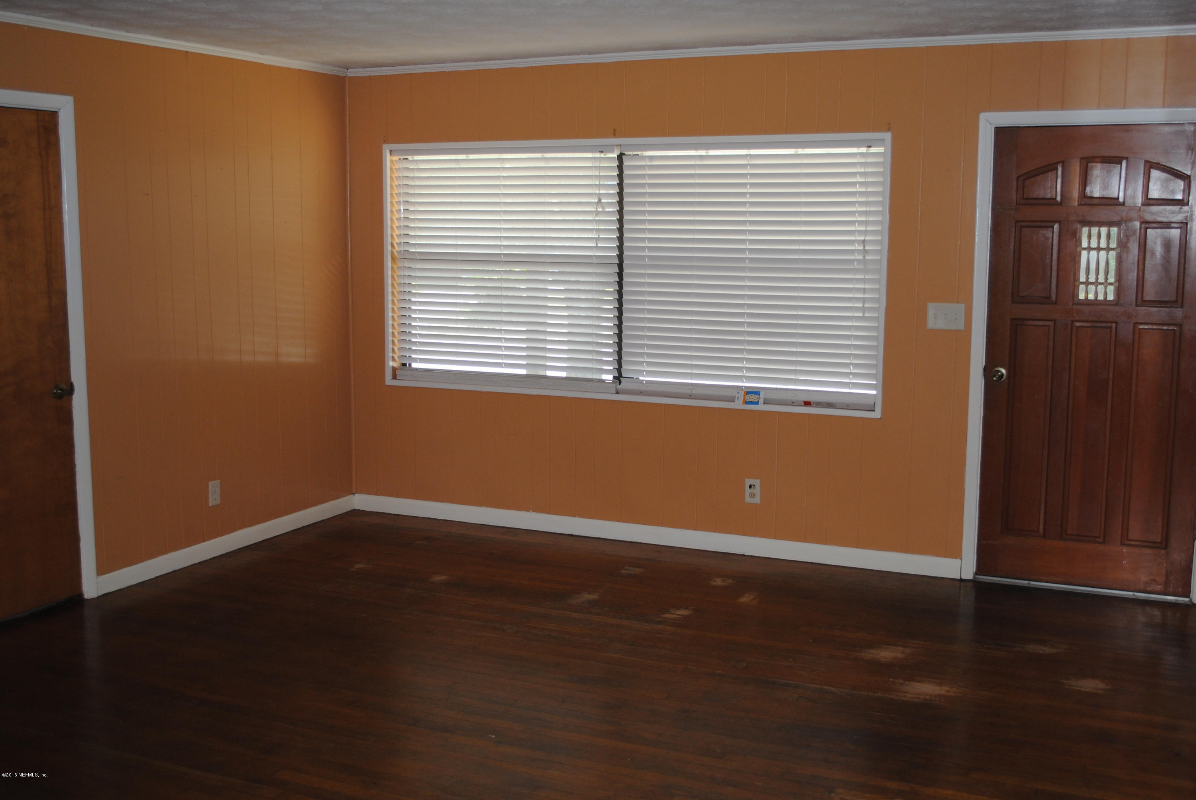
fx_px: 1297
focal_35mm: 39
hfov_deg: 49.5
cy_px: 400
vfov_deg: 34.3
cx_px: 598
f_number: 4.2
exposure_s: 1/60
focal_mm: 26
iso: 200
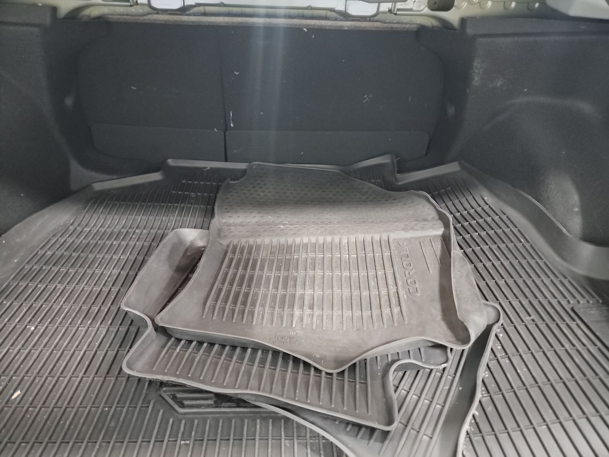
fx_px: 422
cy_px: 228
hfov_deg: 71.6
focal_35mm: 24
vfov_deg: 56.8
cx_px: 304
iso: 1442
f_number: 1.8
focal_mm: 6.7
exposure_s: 1/14
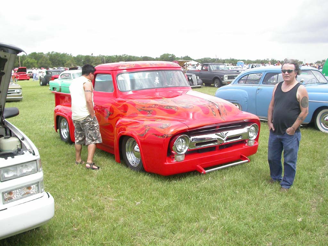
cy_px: 123
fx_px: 360
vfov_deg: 37.7
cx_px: 164
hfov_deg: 49.0
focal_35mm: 38
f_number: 2.6
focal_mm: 7.85
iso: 100
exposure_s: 1/1000
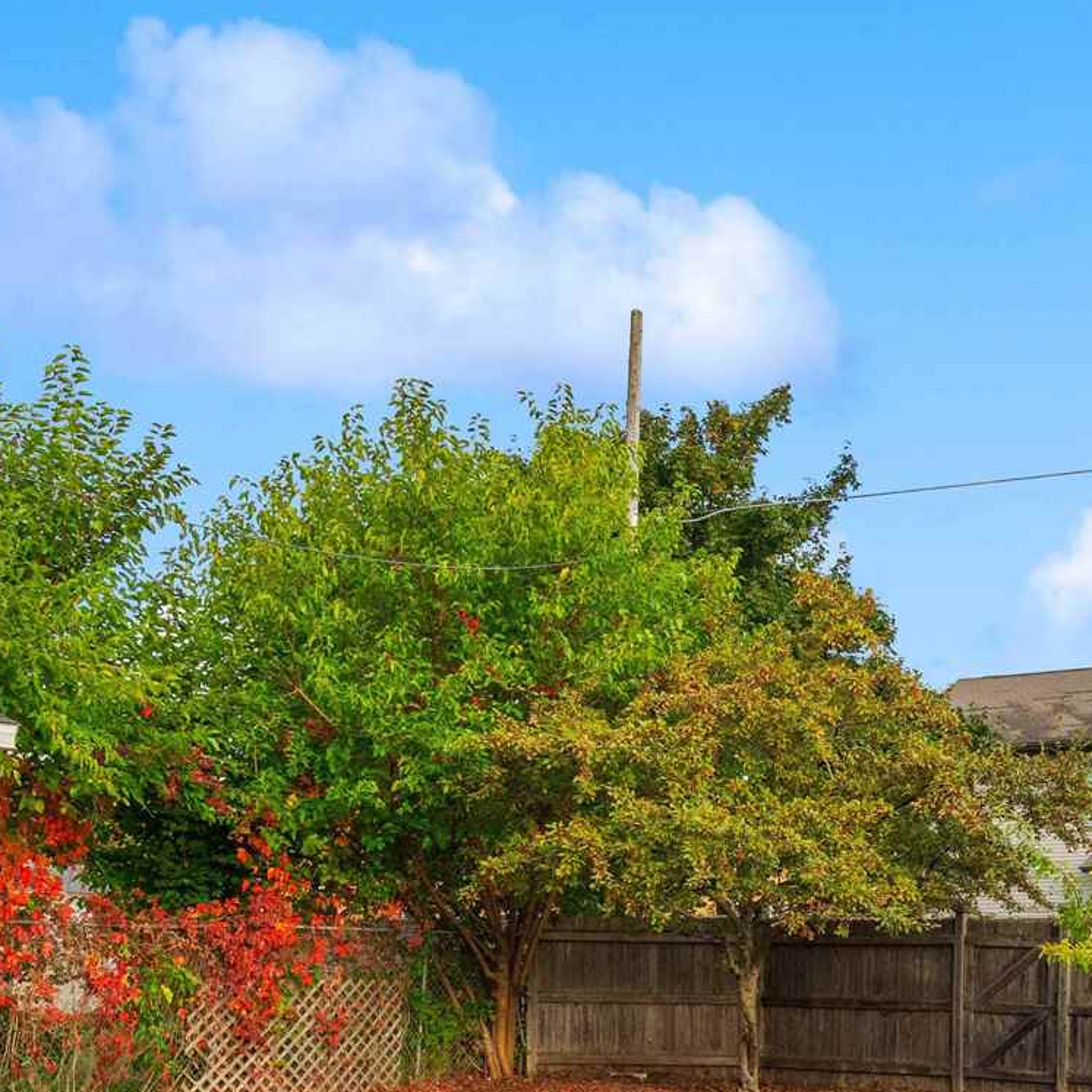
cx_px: 877
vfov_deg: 32.3
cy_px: 1055
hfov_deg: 33.6
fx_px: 1749
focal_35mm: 49
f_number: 8
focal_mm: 14
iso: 320
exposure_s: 1/200
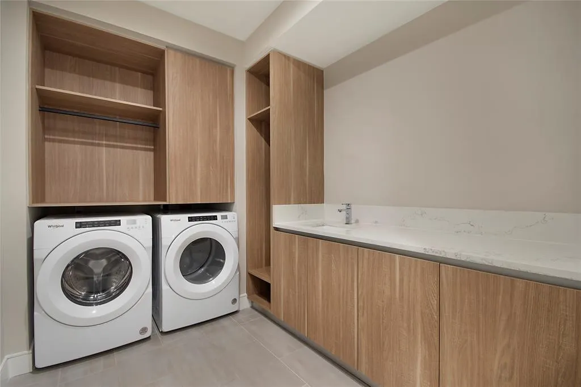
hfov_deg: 100.4
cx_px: 290
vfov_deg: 77.3
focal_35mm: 15
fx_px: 242
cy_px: 194
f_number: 8
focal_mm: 10
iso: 100
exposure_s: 1
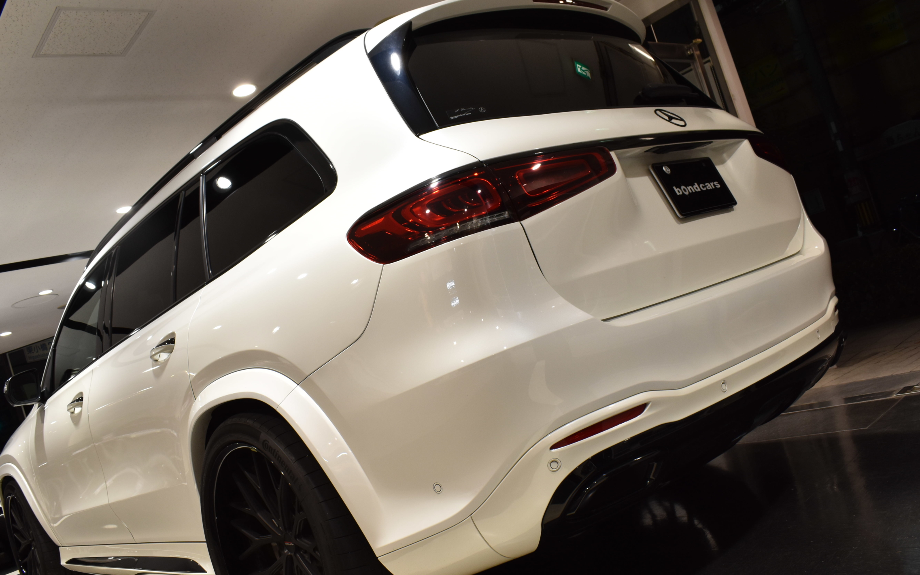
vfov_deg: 40.5
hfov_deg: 61.2
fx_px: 777
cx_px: 435
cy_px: 329
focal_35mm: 31
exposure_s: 1/30
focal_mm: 18
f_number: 8
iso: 450
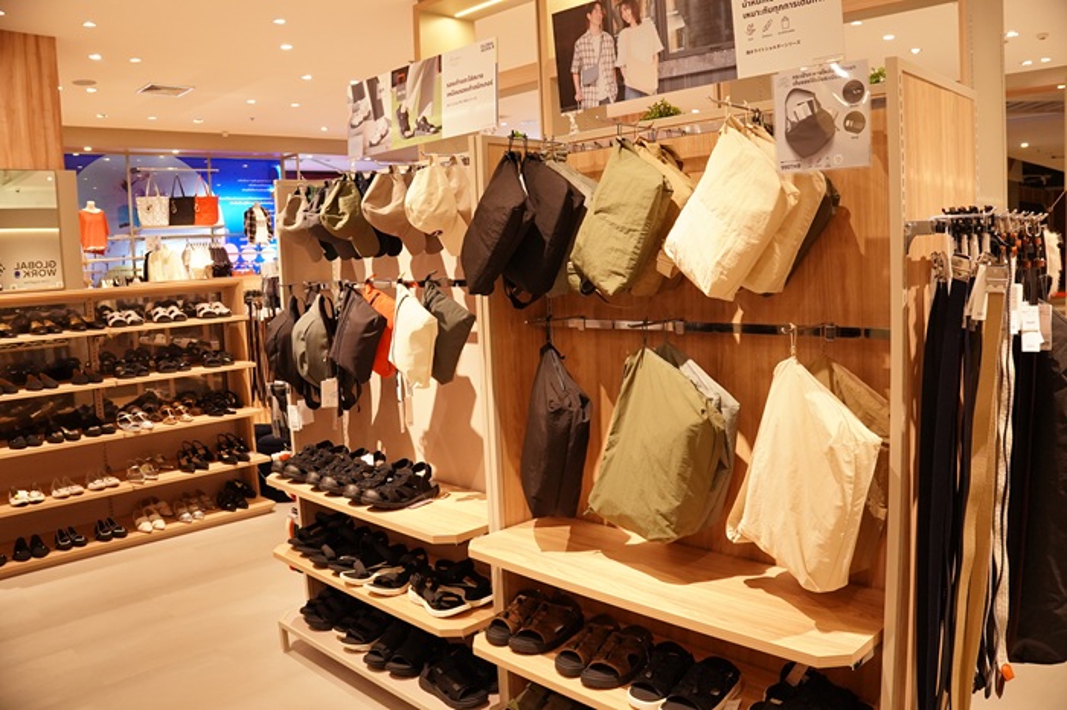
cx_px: 534
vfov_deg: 47.9
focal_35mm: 27
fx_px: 800
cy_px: 355
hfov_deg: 67.4
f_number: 5.6
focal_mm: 18
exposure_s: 1/125
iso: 2000
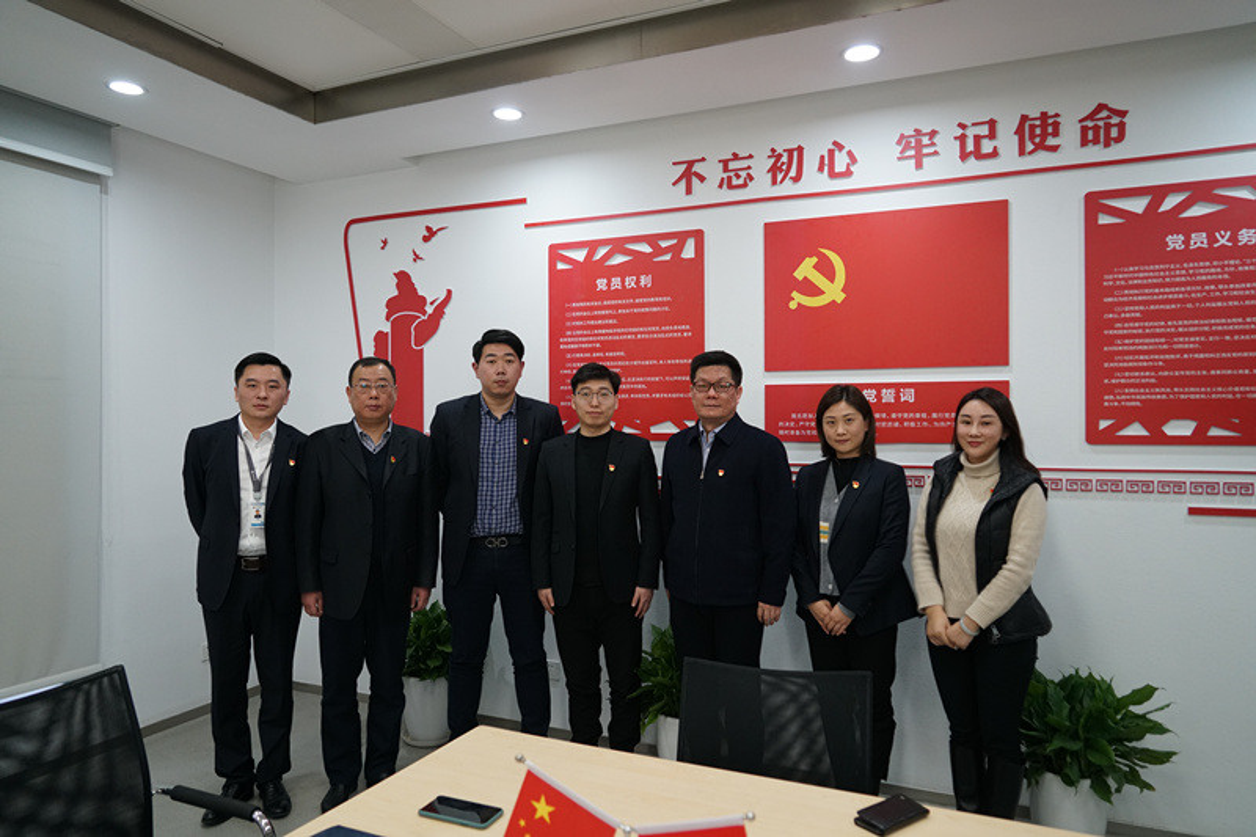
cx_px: 628
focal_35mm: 24
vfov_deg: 53.1
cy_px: 418
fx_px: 837
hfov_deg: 73.8
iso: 1600
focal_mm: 24
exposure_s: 1/160
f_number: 4
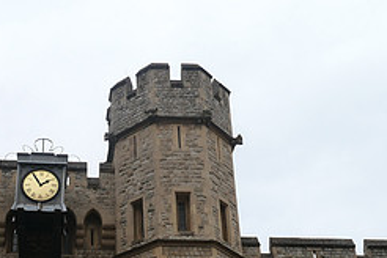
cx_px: 68
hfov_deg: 29.7
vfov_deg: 20.1
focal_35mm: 66
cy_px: 241
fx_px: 709
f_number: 4.5
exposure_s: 1/1000
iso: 200
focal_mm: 10.3
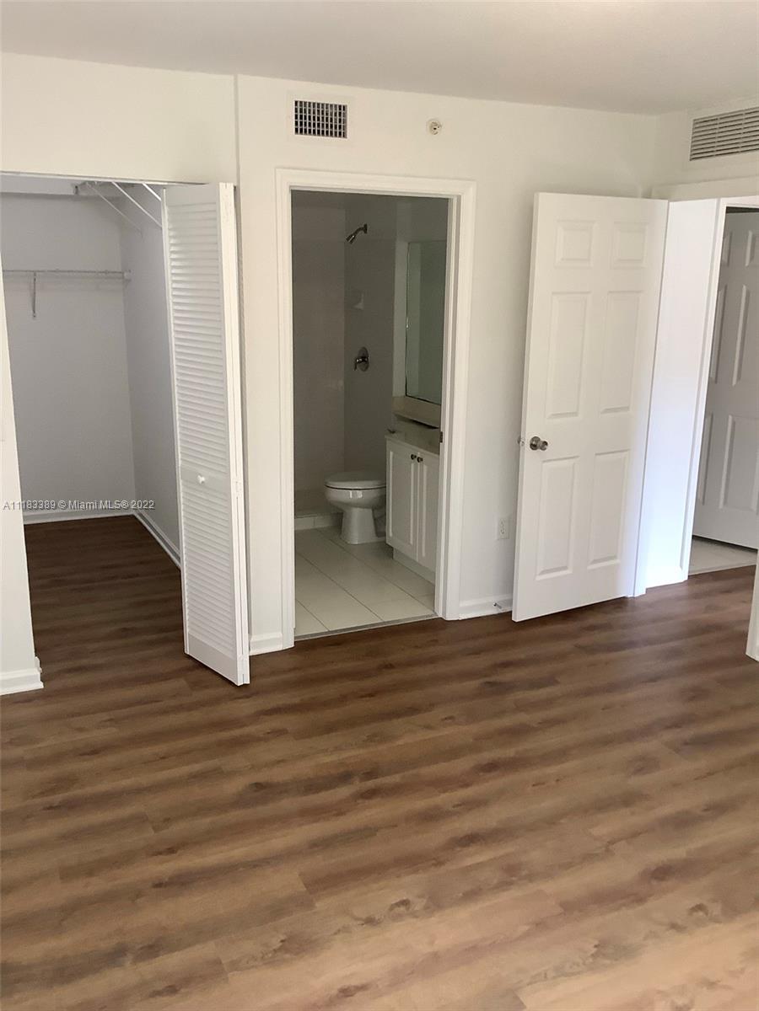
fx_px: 906
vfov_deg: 58.4
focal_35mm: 31
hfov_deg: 45.4
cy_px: 506
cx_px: 380
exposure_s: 1/60
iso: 160
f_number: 2.4
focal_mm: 3.3
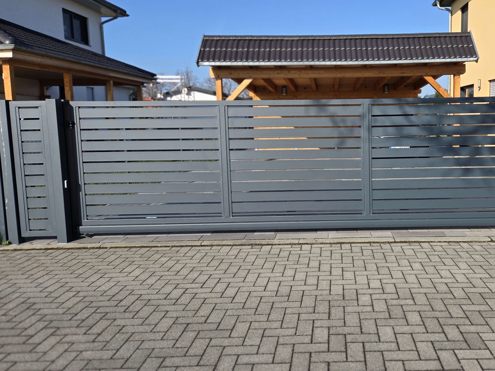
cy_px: 163
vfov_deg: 44.1
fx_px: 458
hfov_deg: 55.5
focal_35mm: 32
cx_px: 334
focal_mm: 5.4
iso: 40
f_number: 1.8
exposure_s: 1/2921
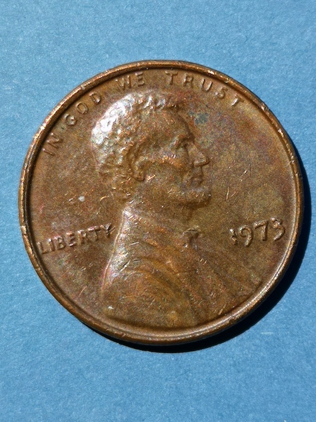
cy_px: 211
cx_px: 158
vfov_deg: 19.1
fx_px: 1255
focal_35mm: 103
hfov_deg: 14.4
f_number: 1.8
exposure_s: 1/2695
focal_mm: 5.58
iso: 50
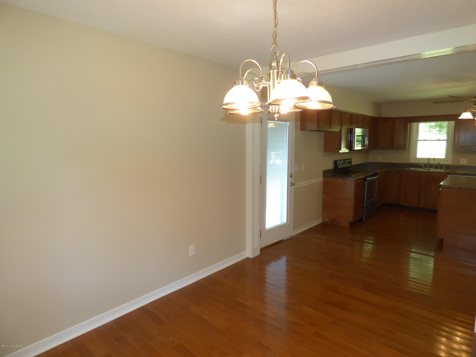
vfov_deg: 66.0
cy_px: 178
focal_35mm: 20
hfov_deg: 81.7
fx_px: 275
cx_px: 238
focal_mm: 3.58
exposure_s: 1/60
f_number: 2.8
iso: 200
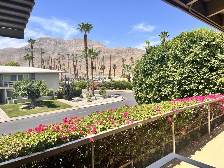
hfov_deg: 67.3
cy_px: 84
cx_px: 112
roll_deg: -0.3
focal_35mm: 26
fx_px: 168
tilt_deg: -4.8
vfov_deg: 53.1
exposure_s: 1/3257
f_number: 1.5
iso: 50
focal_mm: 5.7
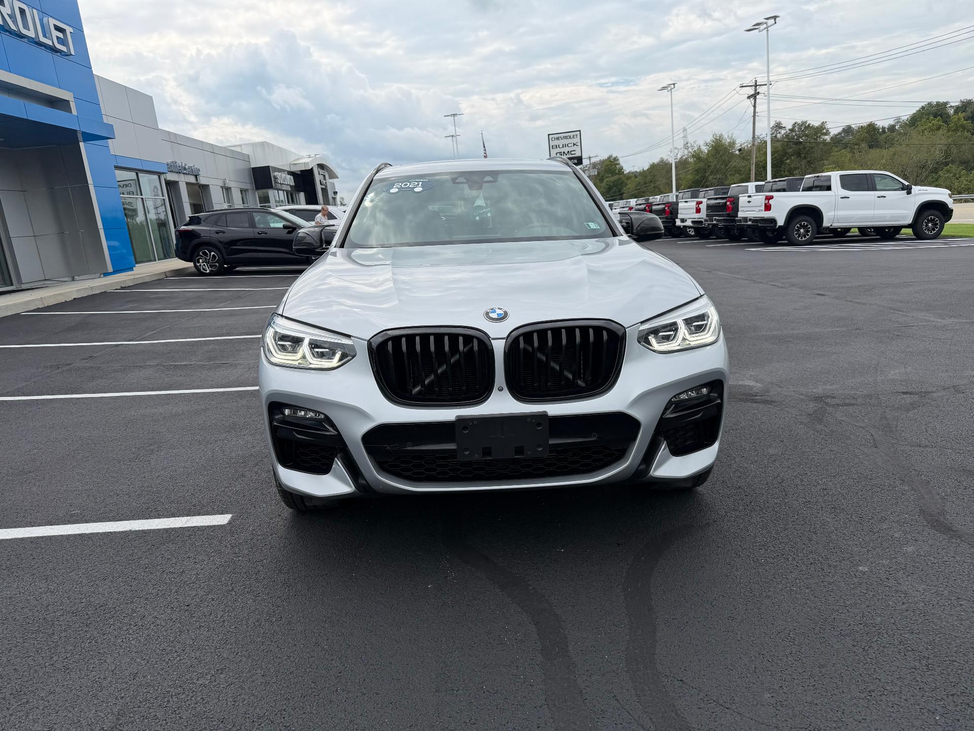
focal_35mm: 24
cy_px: 366
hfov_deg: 71.6
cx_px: 487
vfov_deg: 56.8
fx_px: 675
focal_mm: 6.76
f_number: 1.78
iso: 80
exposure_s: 1/4405
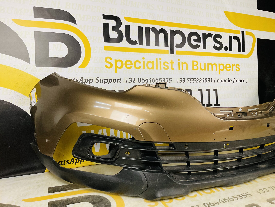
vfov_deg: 48.2
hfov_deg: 61.7
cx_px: 138
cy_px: 104
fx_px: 230
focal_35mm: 29
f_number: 1.8
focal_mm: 3
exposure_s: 1/50
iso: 100
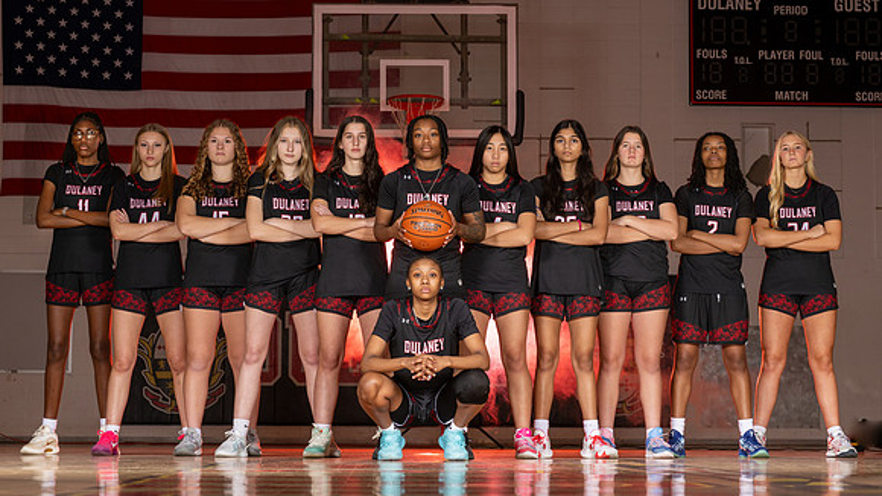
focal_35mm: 86
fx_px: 2023
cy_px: 234
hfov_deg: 24.6
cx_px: 432
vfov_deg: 14.0
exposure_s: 1/125
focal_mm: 70
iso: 80
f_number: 7.1
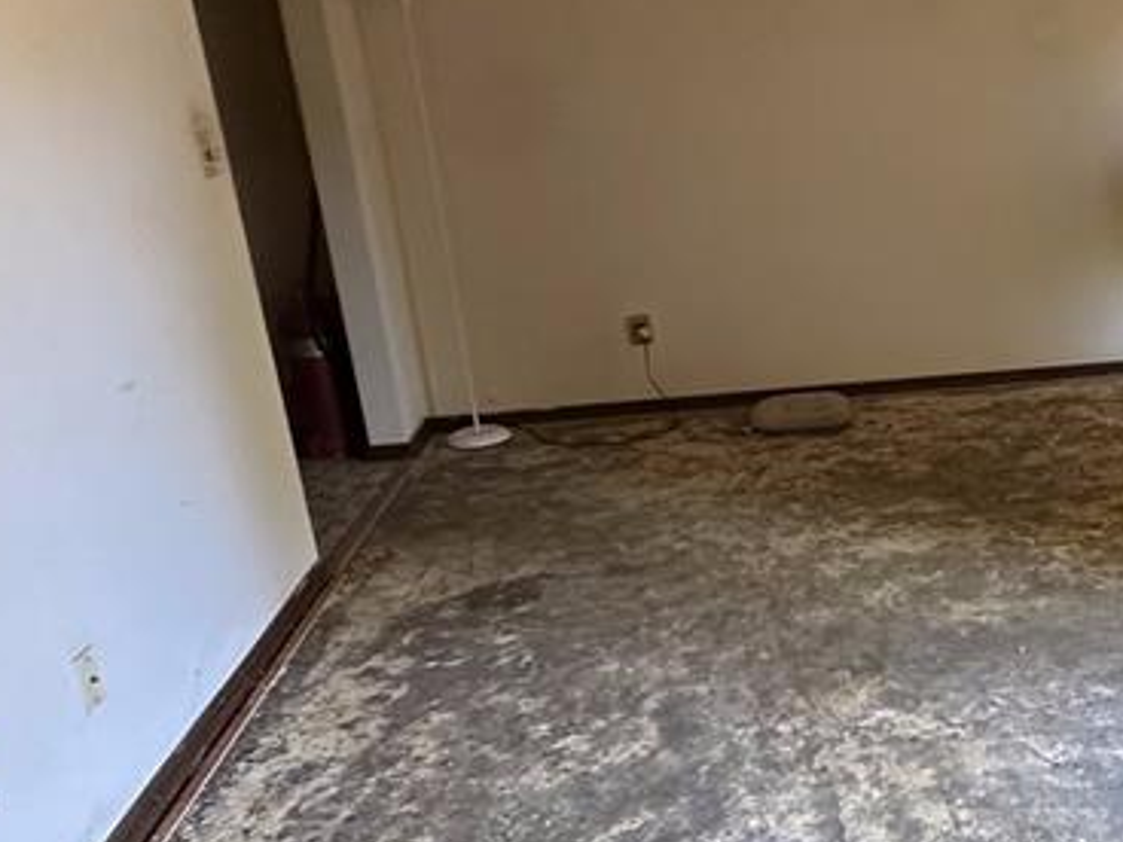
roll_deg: -0.3
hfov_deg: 40.4
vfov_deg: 36.8
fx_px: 1265
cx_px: 1181
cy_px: 424
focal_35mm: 39
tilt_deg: -16.0
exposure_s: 1/60
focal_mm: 2.22
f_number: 2.2
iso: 400
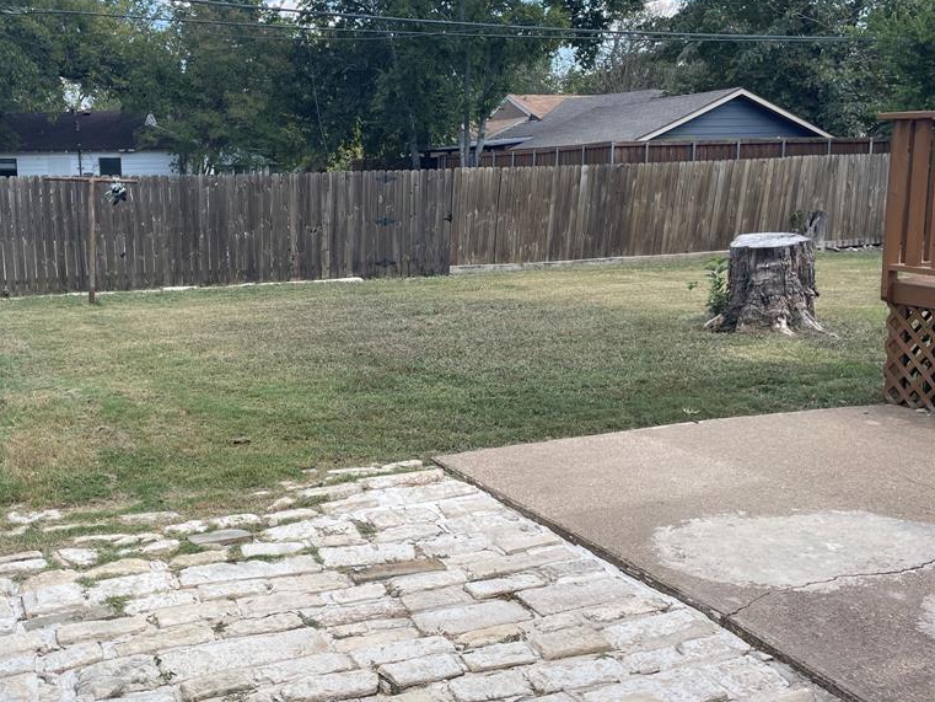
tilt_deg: -11.6
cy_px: 329
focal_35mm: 35
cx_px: 307
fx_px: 946
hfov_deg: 51.6
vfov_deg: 40.7
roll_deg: +0.9
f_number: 1.6
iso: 32
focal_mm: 4.2
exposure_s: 1/1114
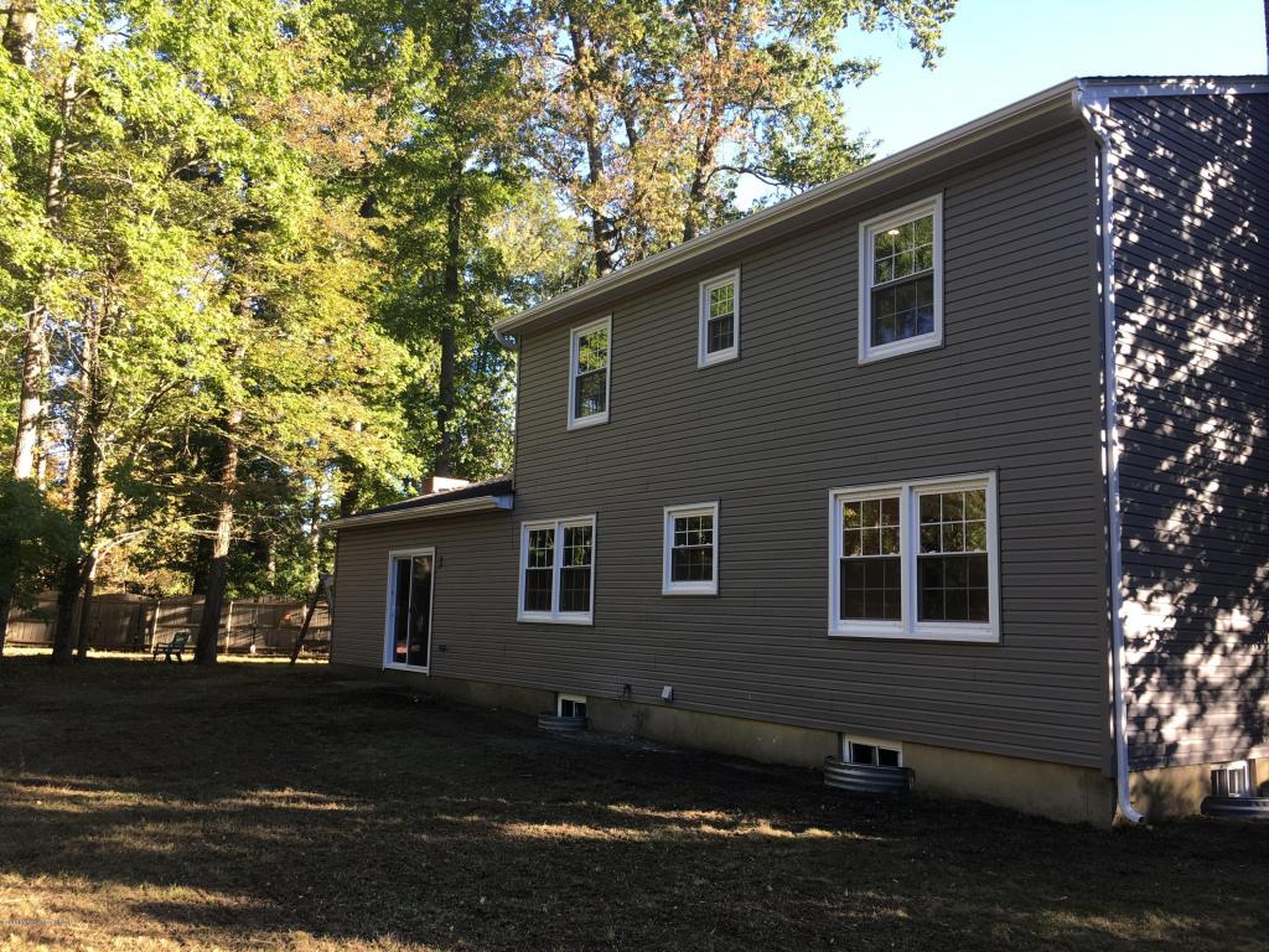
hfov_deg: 61.7
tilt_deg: +7.9
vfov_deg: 48.2
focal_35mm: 29
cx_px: 634
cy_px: 476
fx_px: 1063
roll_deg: -2.3
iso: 25
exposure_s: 1/127
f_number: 2.2
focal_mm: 4.15
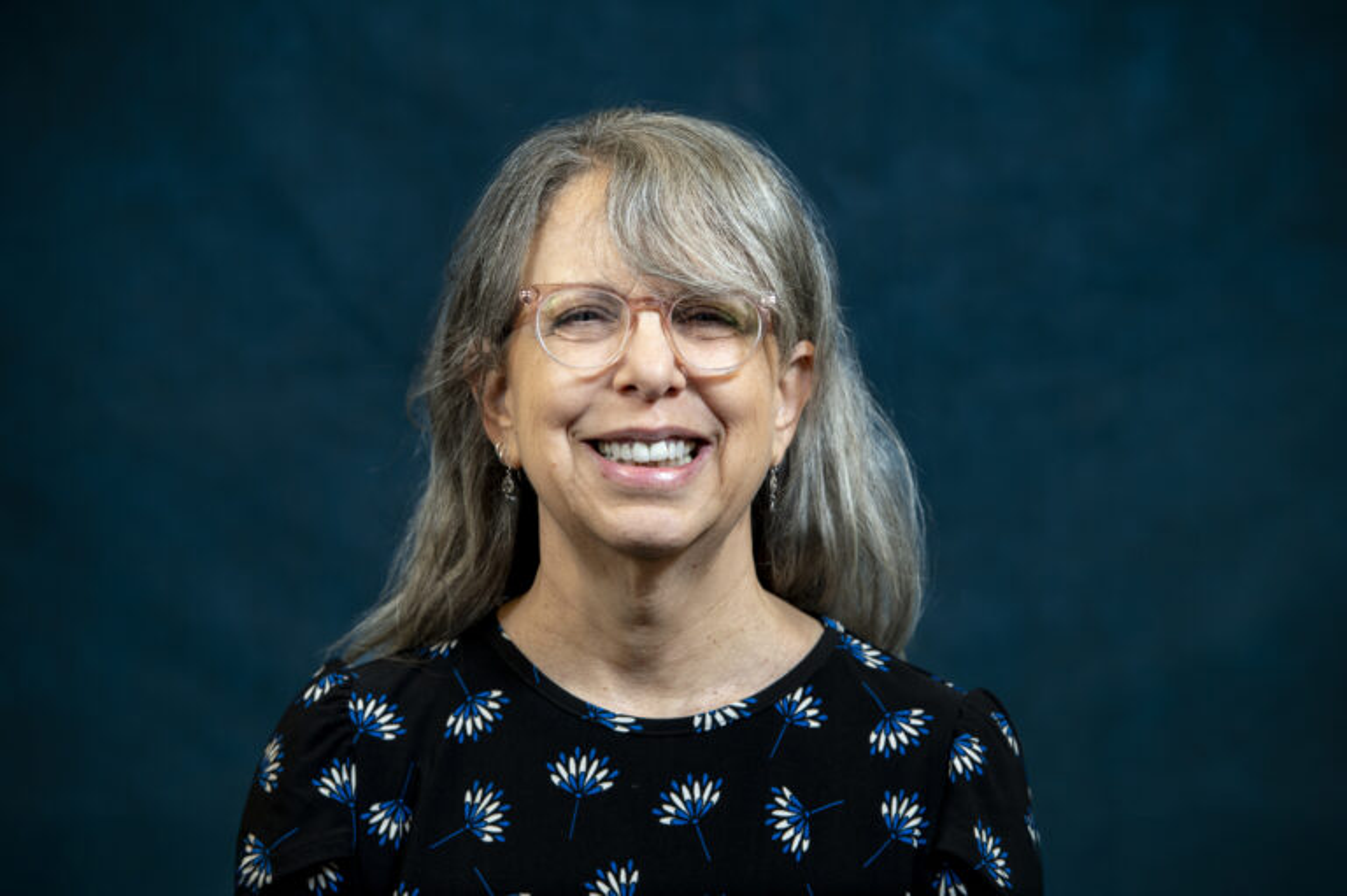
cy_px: 448
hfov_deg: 13.7
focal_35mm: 150
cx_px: 674
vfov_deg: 9.1
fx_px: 5609
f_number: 5
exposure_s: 1/160
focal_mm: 150
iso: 400
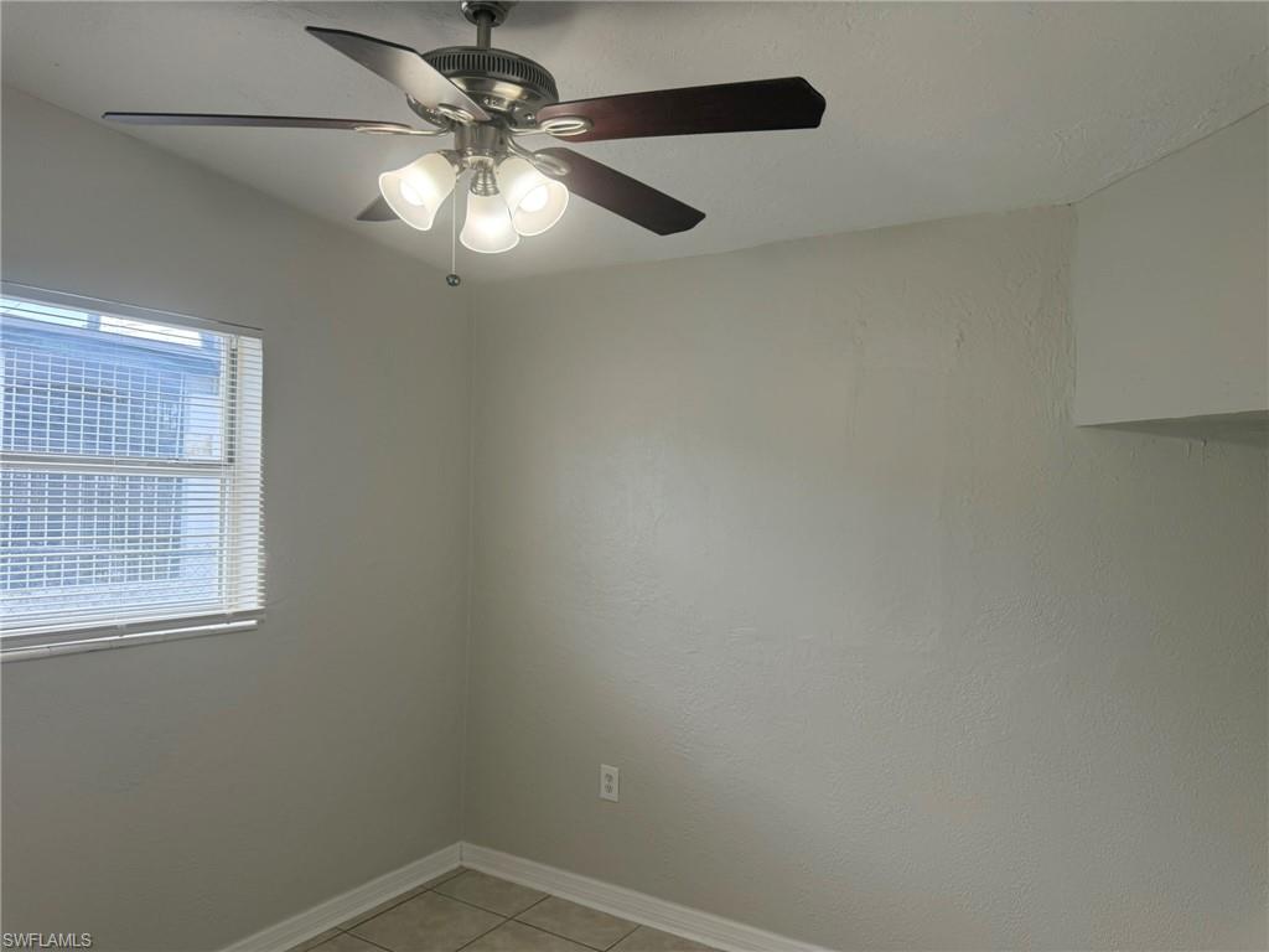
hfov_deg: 71.6
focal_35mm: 24
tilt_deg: +1.0
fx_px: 880
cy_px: 476
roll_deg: -1.6
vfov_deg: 56.8
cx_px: 634
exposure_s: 1/243
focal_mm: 6.76
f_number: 1.78
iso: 100
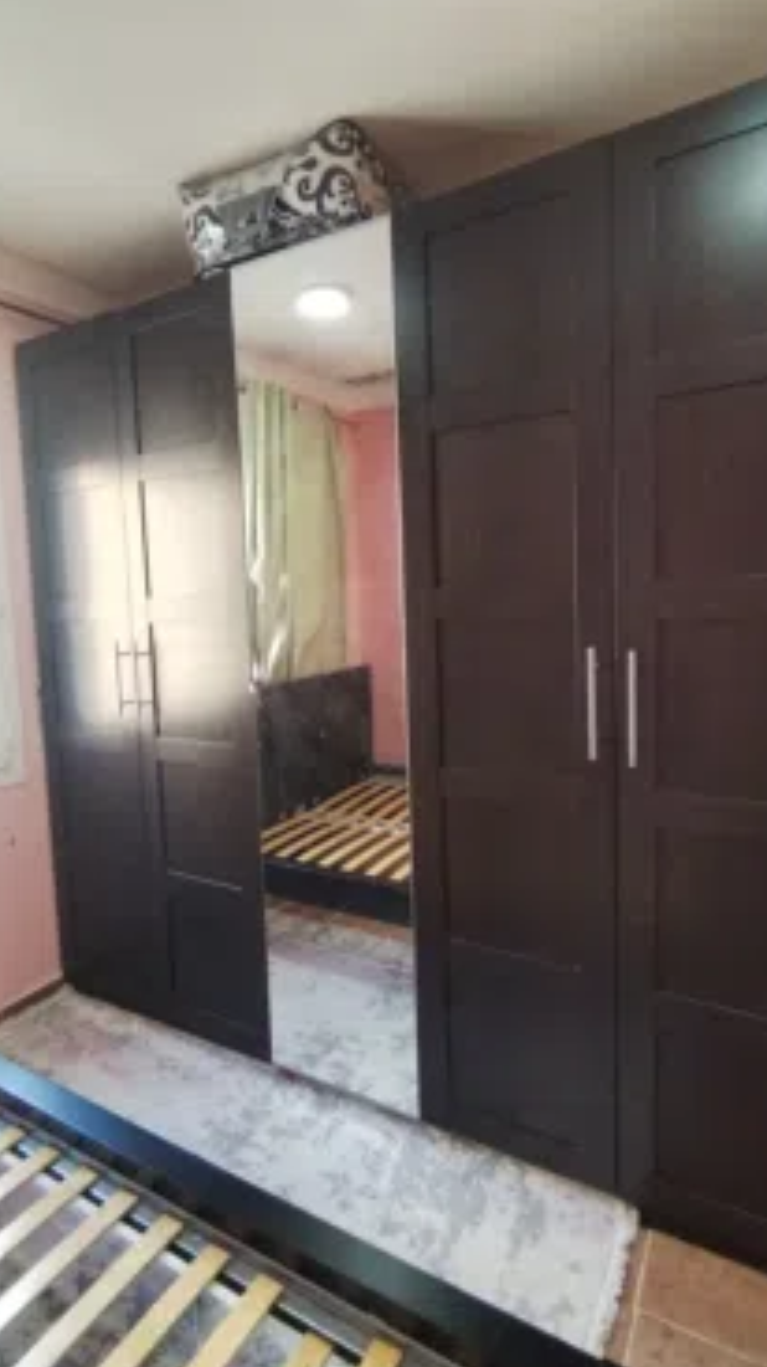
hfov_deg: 58.2
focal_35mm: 19
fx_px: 688
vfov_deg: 89.6
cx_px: 369
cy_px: 663
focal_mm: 1.42
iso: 393
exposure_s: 1/50
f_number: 2.2
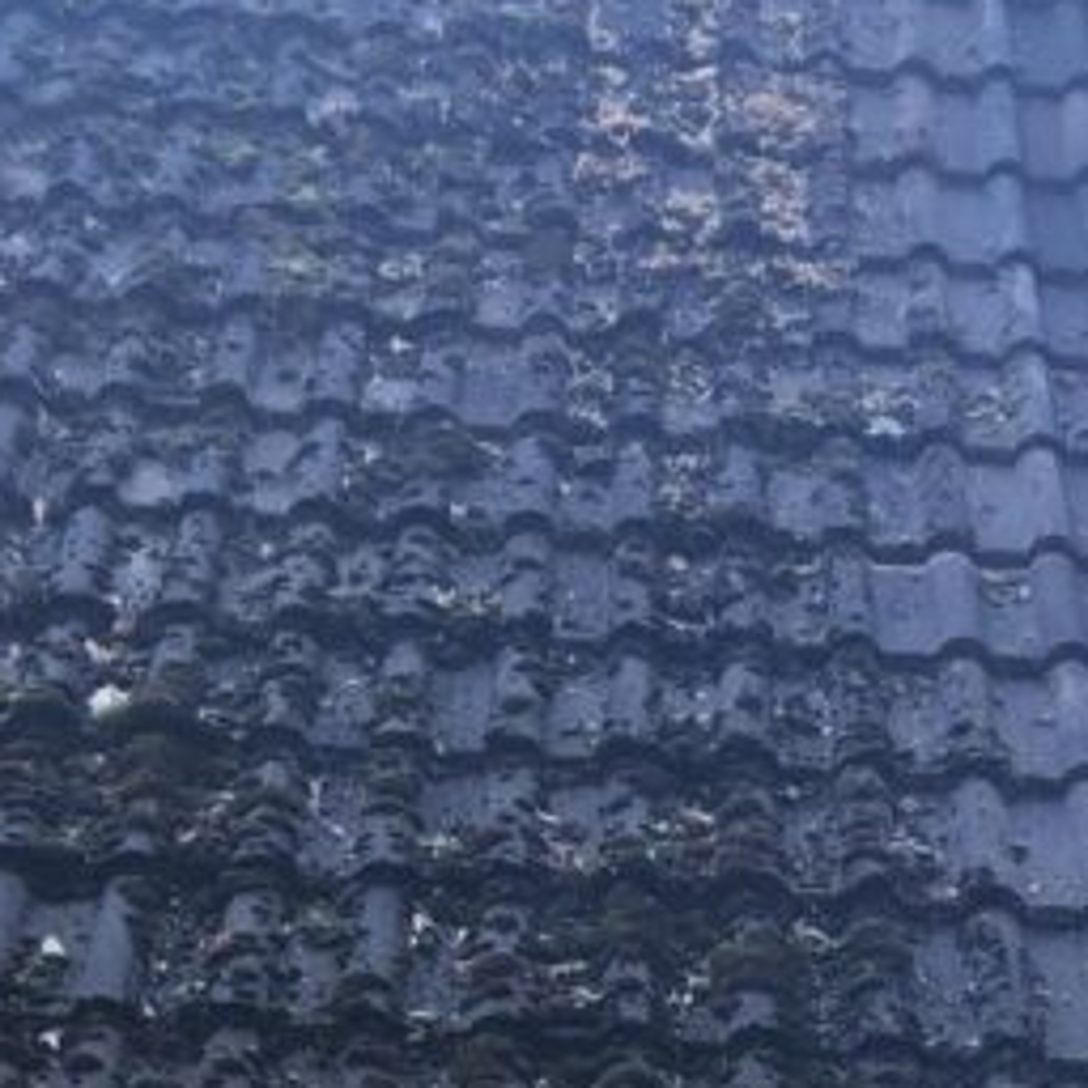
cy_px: 2066
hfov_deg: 17.2
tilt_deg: -0.7
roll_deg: -1.7
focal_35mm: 99
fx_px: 3520
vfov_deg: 14.9
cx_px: 1050
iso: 25
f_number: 1.8
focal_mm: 3.99
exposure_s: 1/120
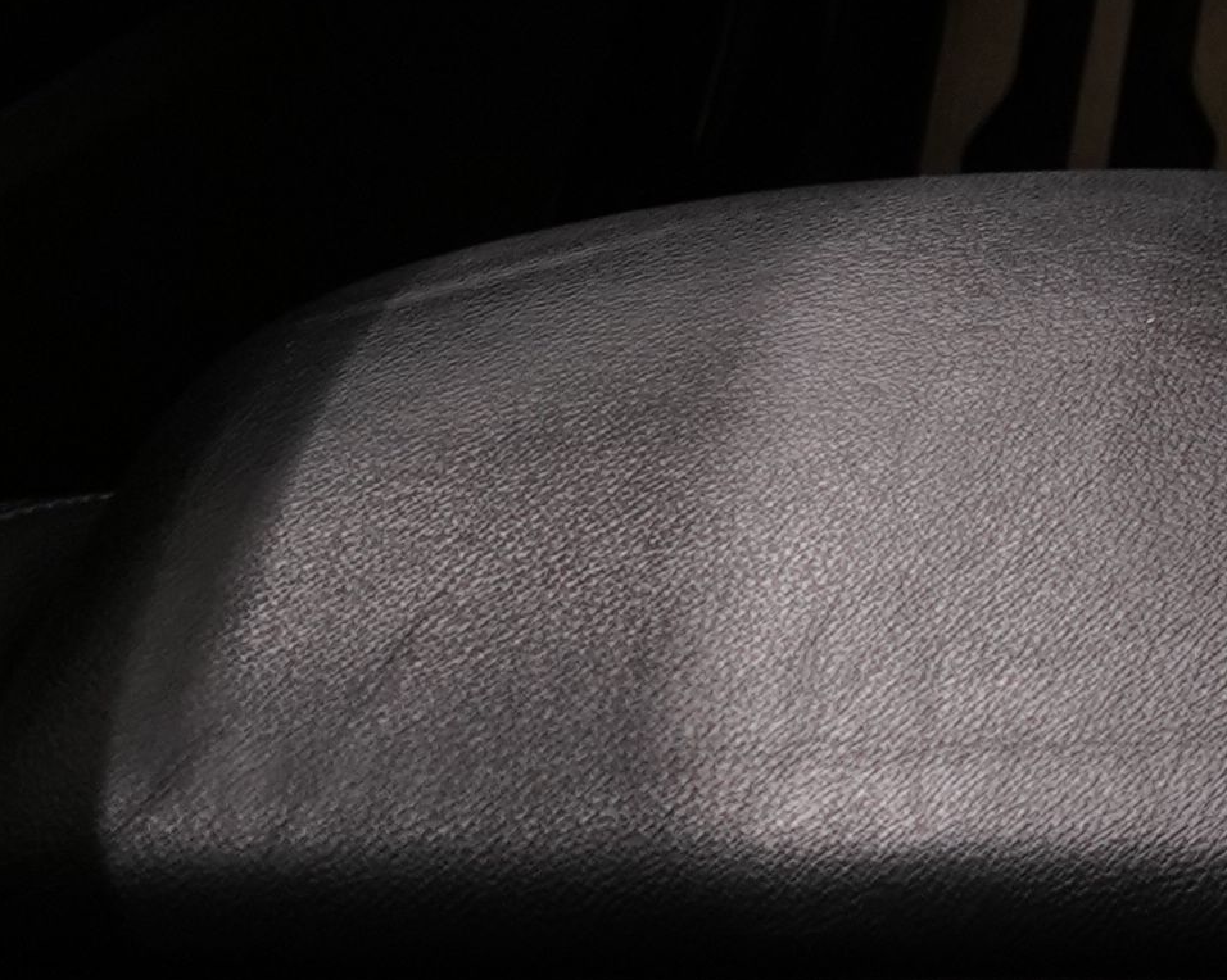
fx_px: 5989
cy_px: -1506
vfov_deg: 8.4
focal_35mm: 165
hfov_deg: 9.4
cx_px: 3601
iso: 1250
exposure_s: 1/25
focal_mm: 28
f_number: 5
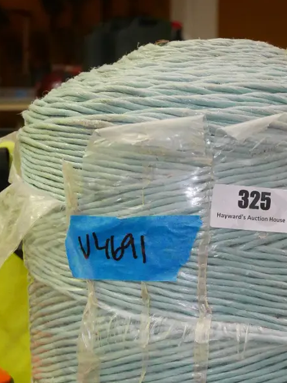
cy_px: 282
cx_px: 210
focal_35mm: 76
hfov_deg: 19.3
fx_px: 840
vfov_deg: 25.4
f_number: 4.9
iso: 3200
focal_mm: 22
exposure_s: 1/125
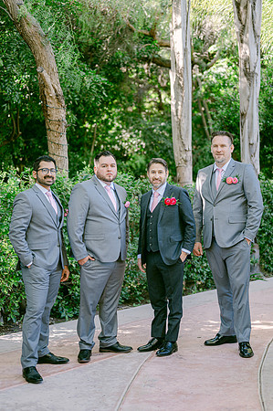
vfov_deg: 39.6
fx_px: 570
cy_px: 206
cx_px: 136
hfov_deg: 26.9
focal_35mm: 50
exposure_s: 1/125
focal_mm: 50
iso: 125
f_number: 2
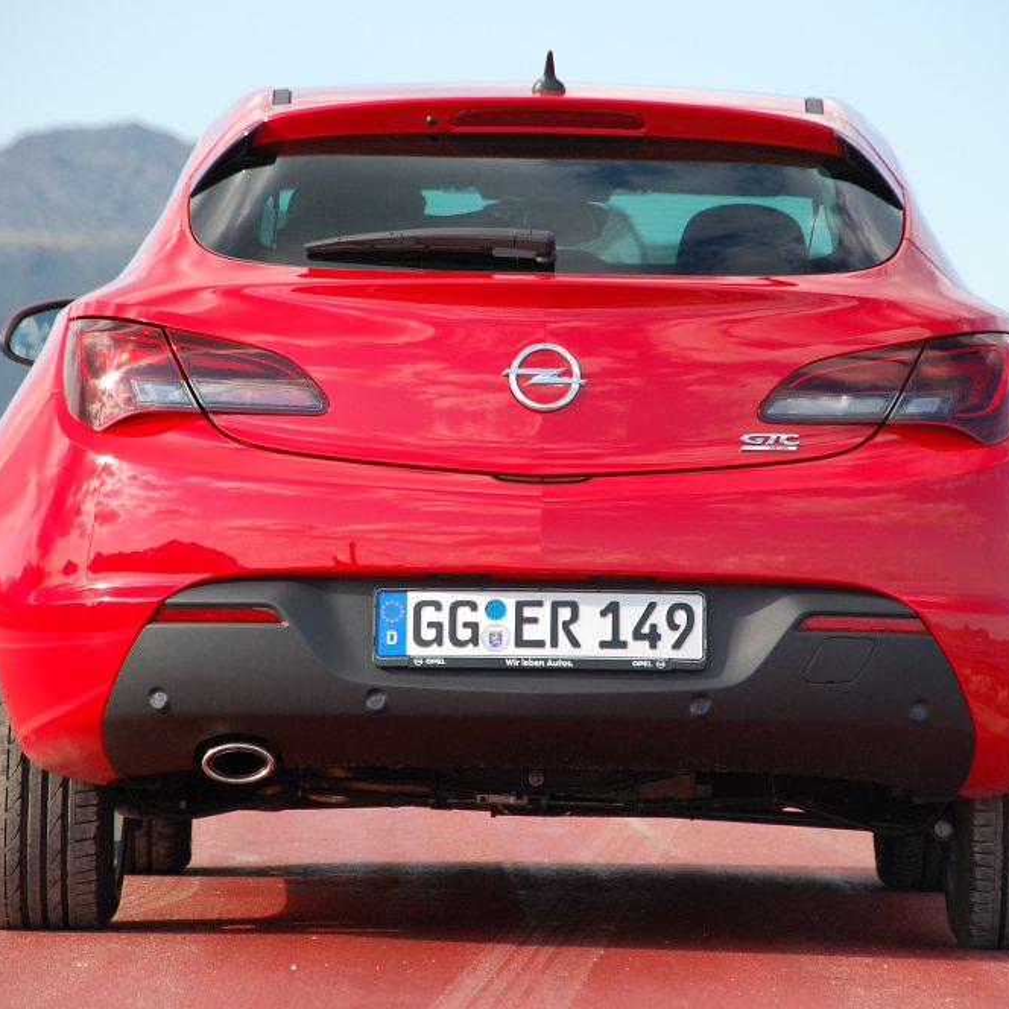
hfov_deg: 6.2
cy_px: 493
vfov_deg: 6.2
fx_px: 9387
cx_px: 508
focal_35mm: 285
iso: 400
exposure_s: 1/500
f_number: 6
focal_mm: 145
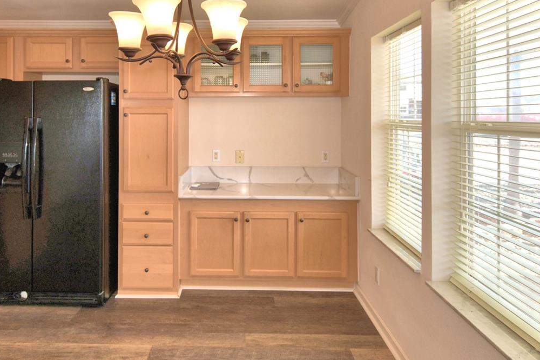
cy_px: 115
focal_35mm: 24
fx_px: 360
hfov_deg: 73.4
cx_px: 236
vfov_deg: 51.9
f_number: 4.5
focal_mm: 10
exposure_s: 1/80
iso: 100
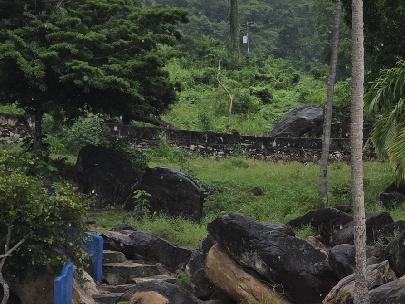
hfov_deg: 18.8
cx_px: 356
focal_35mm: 103
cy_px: 180
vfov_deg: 14.4
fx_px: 1205
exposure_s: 1/4333
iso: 80
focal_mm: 6.3
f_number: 1.7
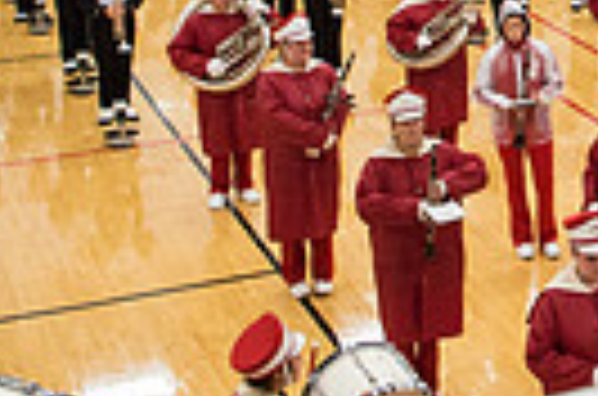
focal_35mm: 105
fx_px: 1740
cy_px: -223
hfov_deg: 17.6
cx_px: 890
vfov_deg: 12.3
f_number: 3.2
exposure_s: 1/500
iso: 2000
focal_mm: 24
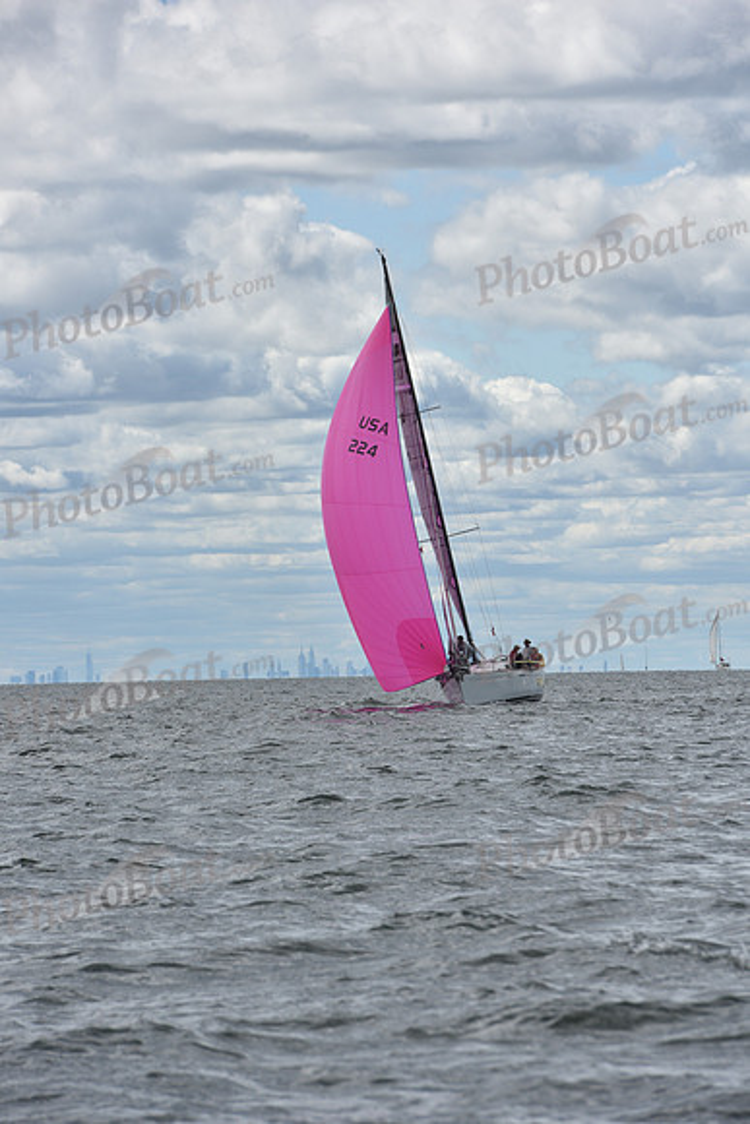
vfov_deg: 10.3
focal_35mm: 200
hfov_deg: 6.9
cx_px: 375
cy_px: 562
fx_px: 6246
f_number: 11
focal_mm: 200
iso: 250
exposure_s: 1/800
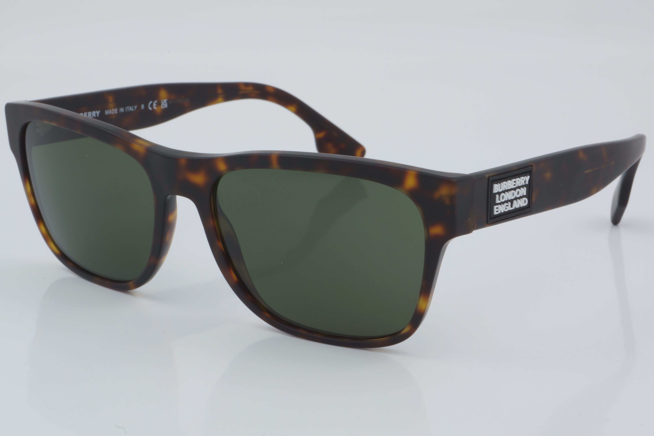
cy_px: 218
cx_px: 327
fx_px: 1499
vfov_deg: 16.6
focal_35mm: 82
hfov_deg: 24.6
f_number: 32
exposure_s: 1/4
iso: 100
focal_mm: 55
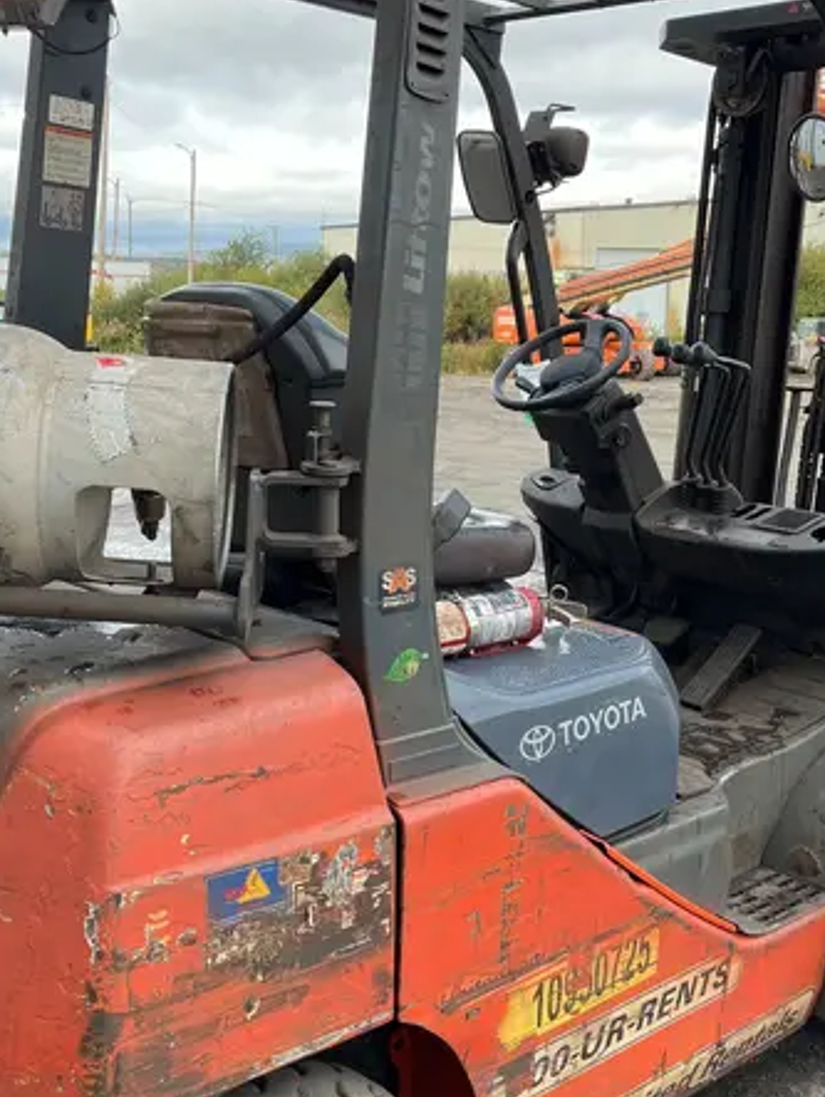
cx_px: 468
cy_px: 583
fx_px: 1364
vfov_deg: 43.8
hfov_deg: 33.6
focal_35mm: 43
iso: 40
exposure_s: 1/266
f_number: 1.6
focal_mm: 5.1
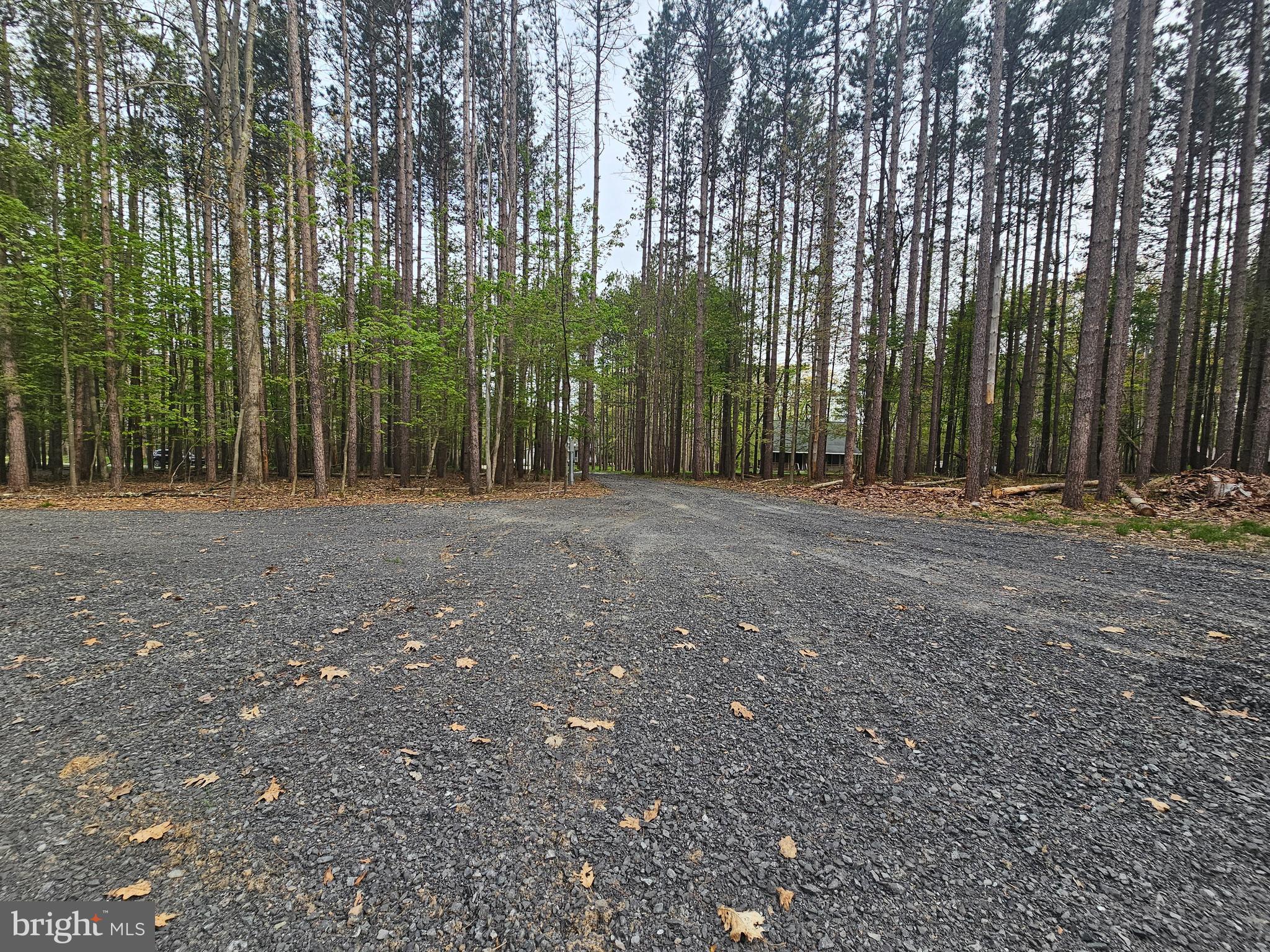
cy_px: 476
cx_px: 635
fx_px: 477
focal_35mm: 13
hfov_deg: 106.2
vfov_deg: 89.9
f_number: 2.2
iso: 50
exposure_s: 1/548
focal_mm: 2.2
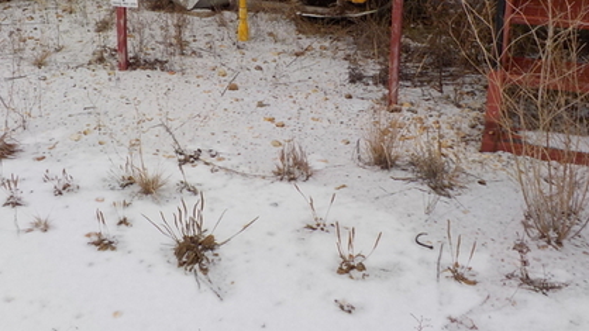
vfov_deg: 23.2
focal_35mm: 50
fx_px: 781
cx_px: 285
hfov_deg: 41.3
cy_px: 18
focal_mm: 4.1
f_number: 3.3
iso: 125
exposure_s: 1/160
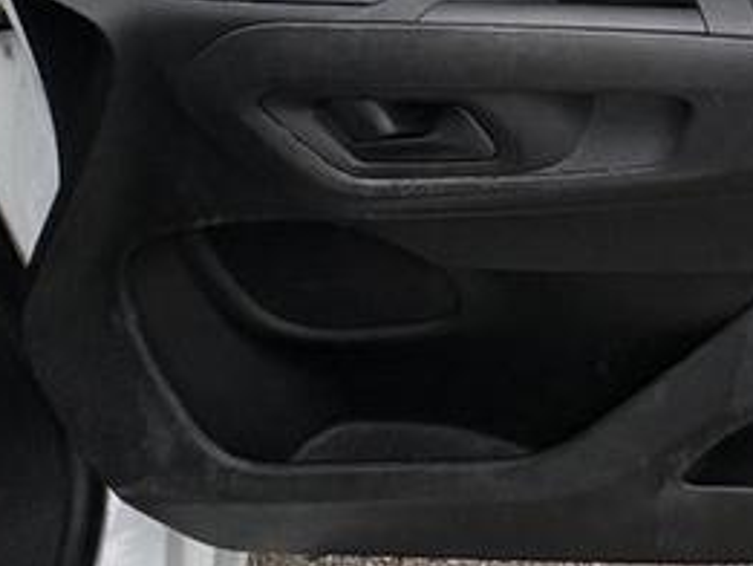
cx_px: 932
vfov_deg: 22.6
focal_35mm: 48
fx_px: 1045
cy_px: -355
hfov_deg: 32.0
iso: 40
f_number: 2.2
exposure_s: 1/669
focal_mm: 2.22
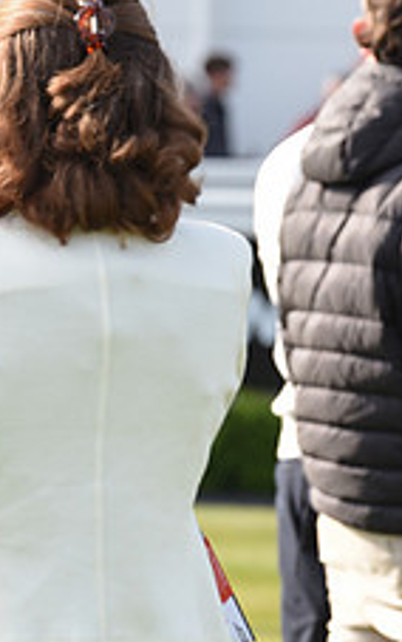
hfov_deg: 3.1
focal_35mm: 416
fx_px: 7288
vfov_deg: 5.0
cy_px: 242
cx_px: -377
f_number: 5.6
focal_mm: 160
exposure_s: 1/1250
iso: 800
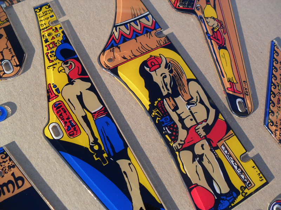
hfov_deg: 52.6
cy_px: 105
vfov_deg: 40.7
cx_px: 140
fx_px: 284
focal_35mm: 35
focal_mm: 6.3
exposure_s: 1/500
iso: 80
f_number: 3
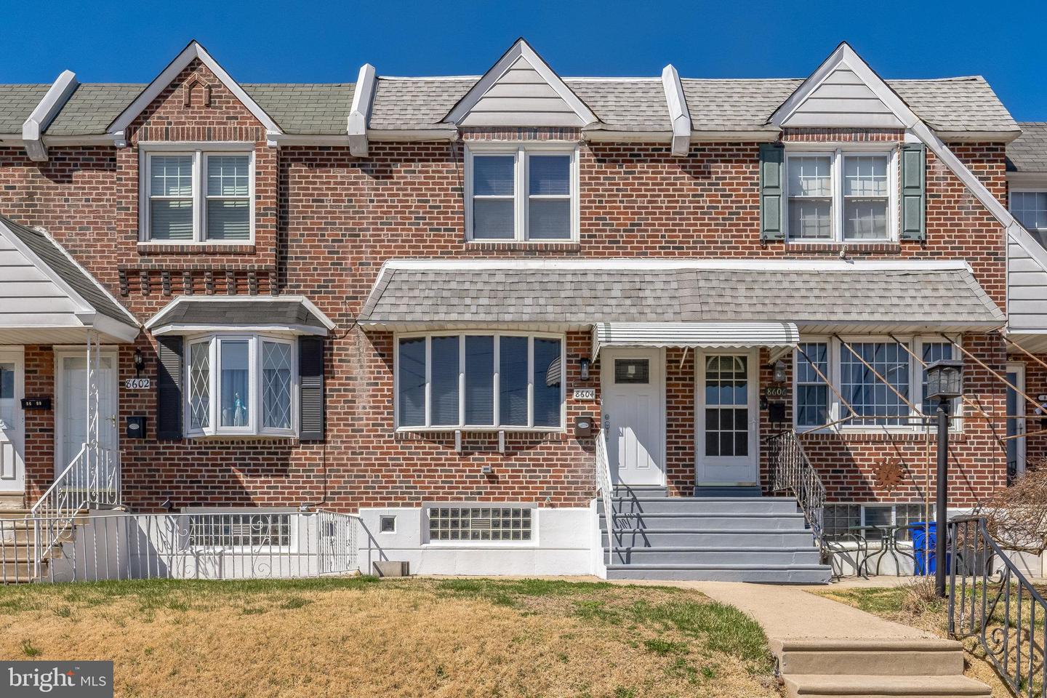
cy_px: 349
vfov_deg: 52.2
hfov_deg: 72.6
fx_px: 712
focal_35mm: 24
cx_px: 524
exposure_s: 1/1600
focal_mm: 24.5
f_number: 11
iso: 640
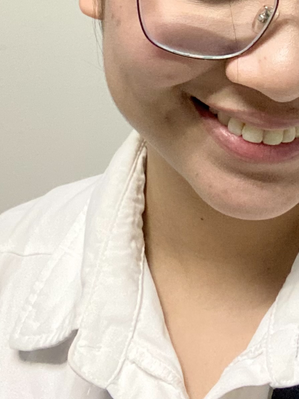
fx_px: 898
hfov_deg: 18.3
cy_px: -73
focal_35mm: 78
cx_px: 313
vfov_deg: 23.1
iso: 320
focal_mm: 2.71
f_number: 2.2
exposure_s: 1/40
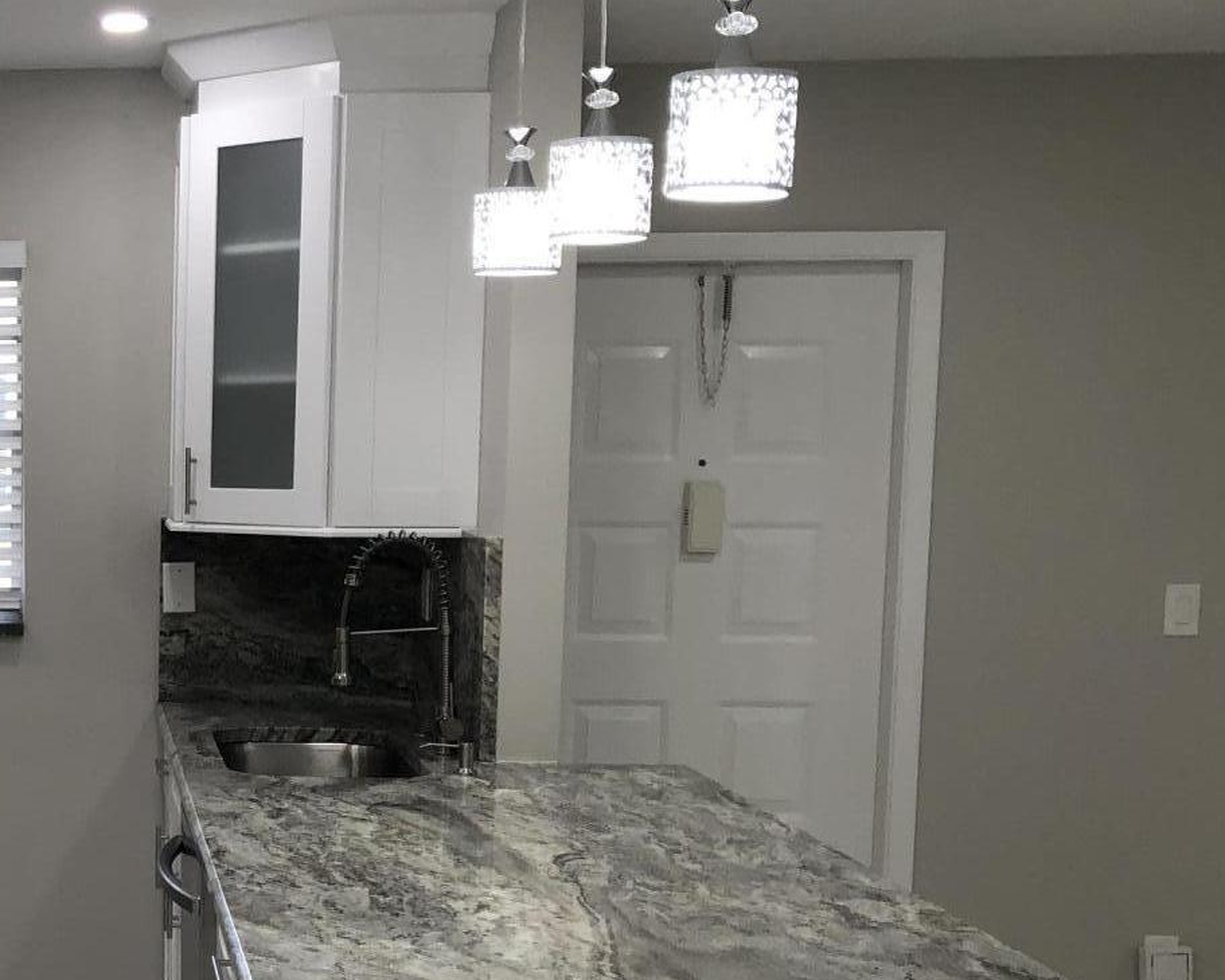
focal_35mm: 60
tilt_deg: -7.5
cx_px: -65
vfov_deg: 25.2
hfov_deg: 29.0
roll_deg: +0.0
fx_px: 2176
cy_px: 684
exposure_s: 1/120
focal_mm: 3.99
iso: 64
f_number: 1.8
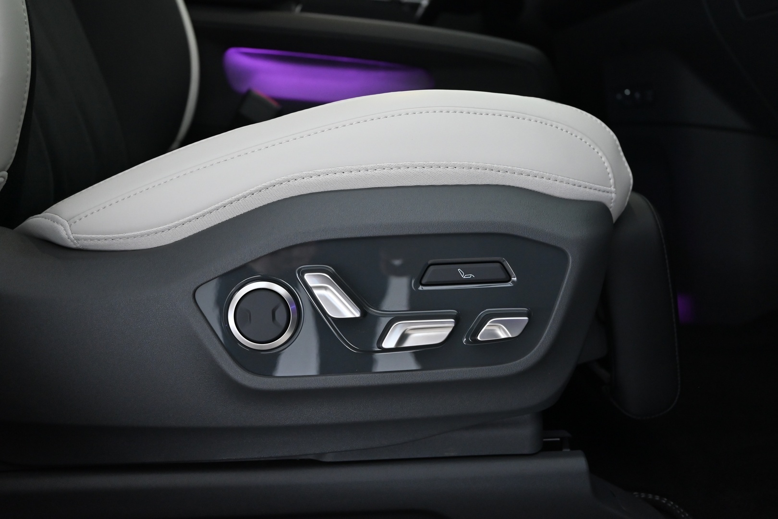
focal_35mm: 29
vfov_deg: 45.0
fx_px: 627
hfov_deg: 63.7
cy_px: 260
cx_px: 389
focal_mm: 29
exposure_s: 1/60
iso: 3200
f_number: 4.5
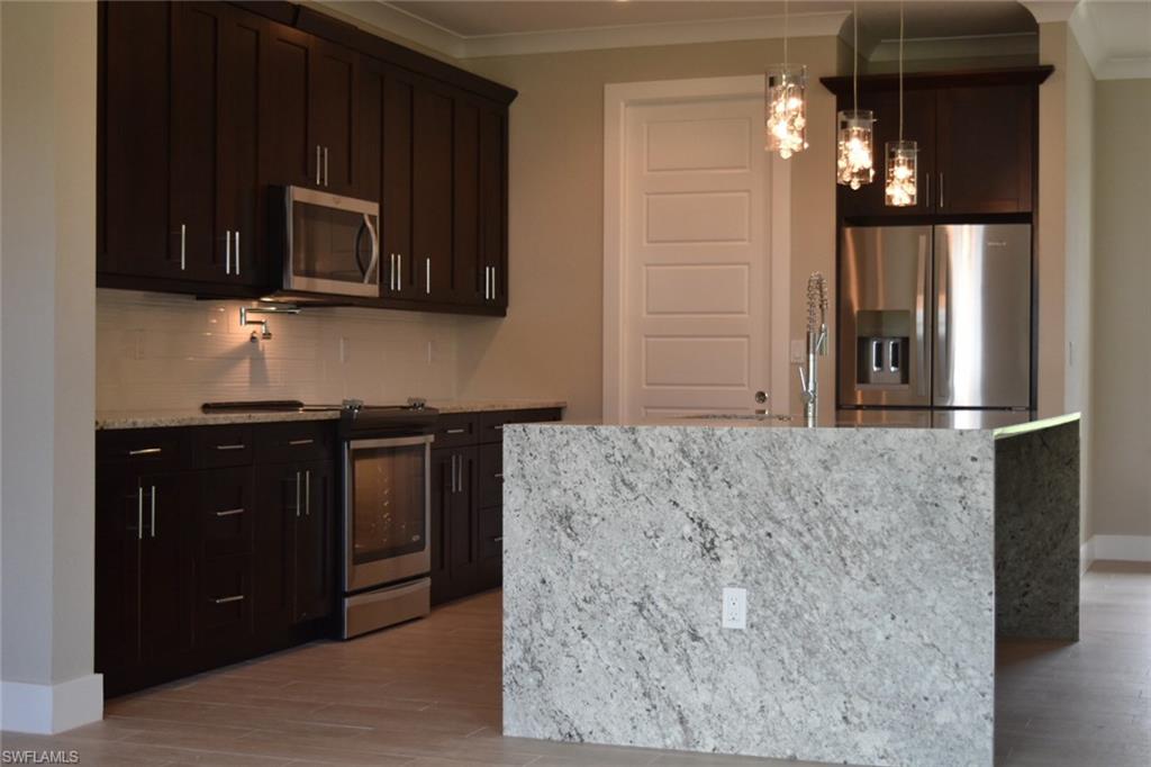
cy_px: 384
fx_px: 1726
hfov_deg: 36.9
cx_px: 576
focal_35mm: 54
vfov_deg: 25.0
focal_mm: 36
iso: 500
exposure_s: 1/60
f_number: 4.8
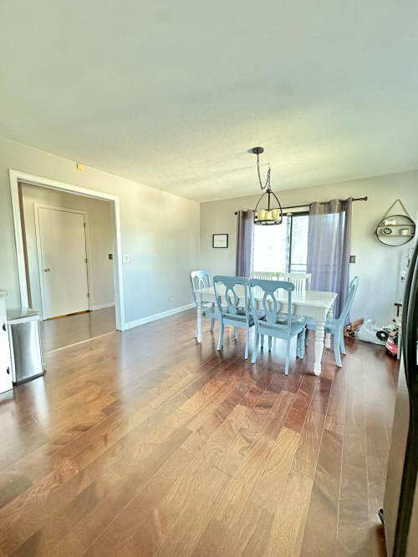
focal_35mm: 14
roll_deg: -0.6
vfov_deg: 102.1
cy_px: 278
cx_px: 209
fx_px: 225
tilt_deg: -6.4
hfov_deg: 85.7
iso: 1250
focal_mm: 2.22
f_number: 2.2
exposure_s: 1/40
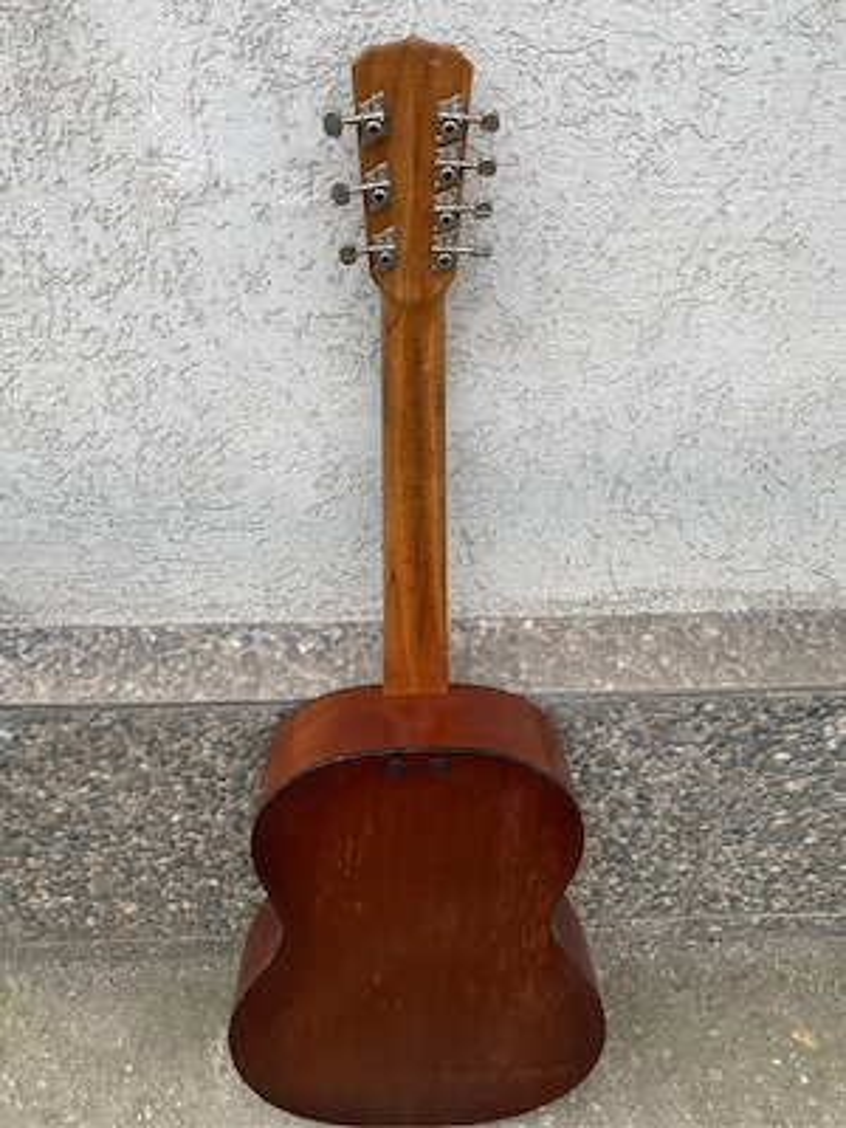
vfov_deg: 67.3
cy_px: 564
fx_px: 847
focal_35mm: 26
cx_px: 423
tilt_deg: -35.6
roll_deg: -4.1
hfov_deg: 53.1
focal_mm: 4.25
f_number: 1.8
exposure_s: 1/165
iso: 32
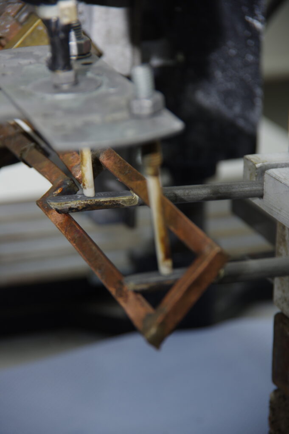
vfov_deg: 13.7
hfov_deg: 9.1
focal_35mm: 150
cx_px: 144
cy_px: 217
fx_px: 1809
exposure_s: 1/160
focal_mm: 100
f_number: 5.6
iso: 200
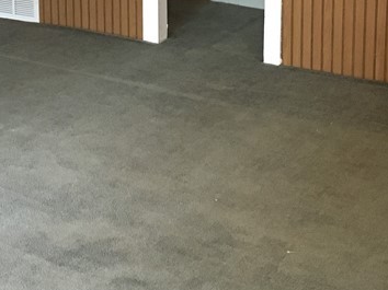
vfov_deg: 16.6
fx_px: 941
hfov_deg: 23.1
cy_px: -79
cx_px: 114
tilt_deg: -10.4
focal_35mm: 84
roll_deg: +0.0
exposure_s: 1/15
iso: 250
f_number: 2.2
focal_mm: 4.15
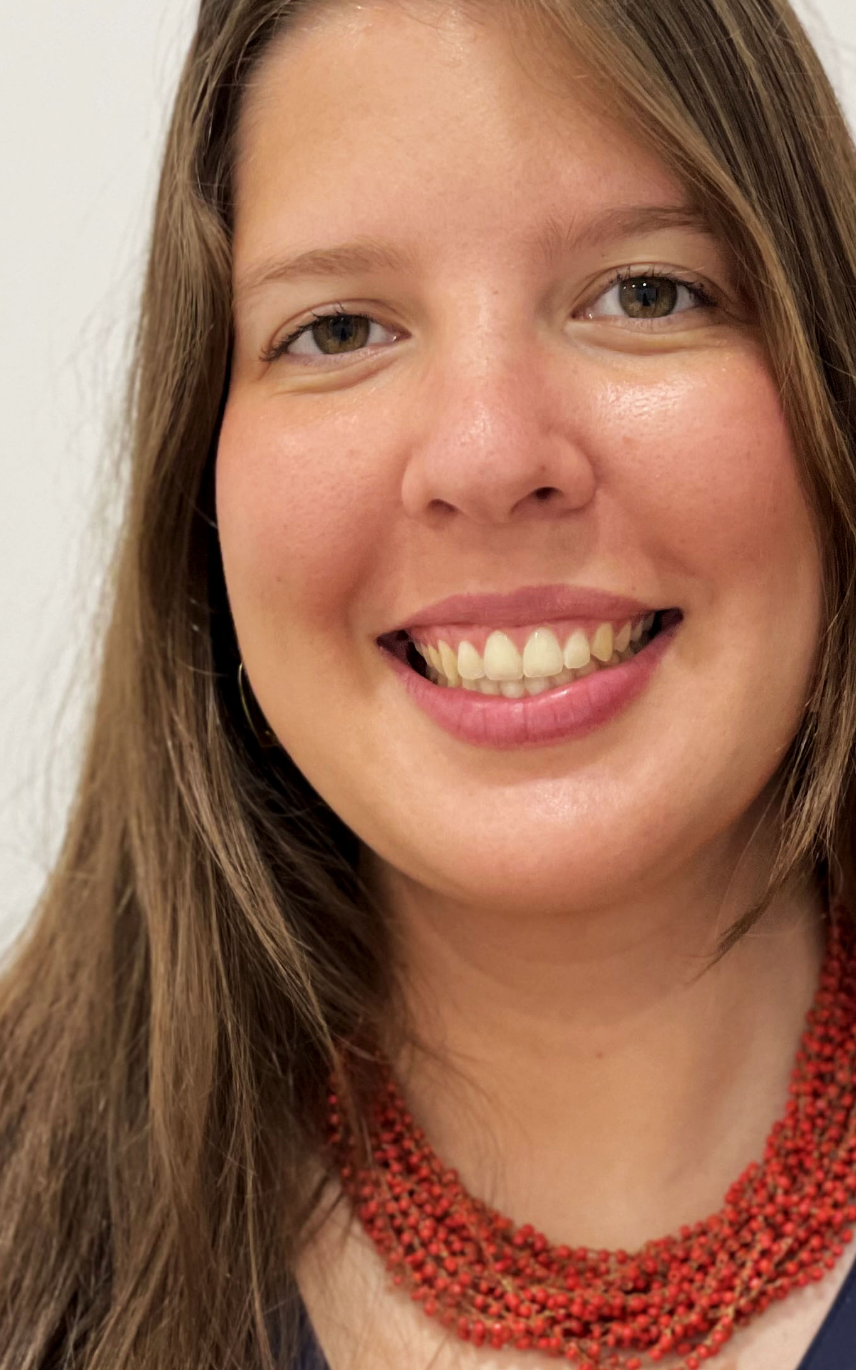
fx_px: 3807
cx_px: 529
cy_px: 824
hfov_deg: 12.8
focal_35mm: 102
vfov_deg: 20.4
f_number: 2
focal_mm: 6
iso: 160
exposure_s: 1/33
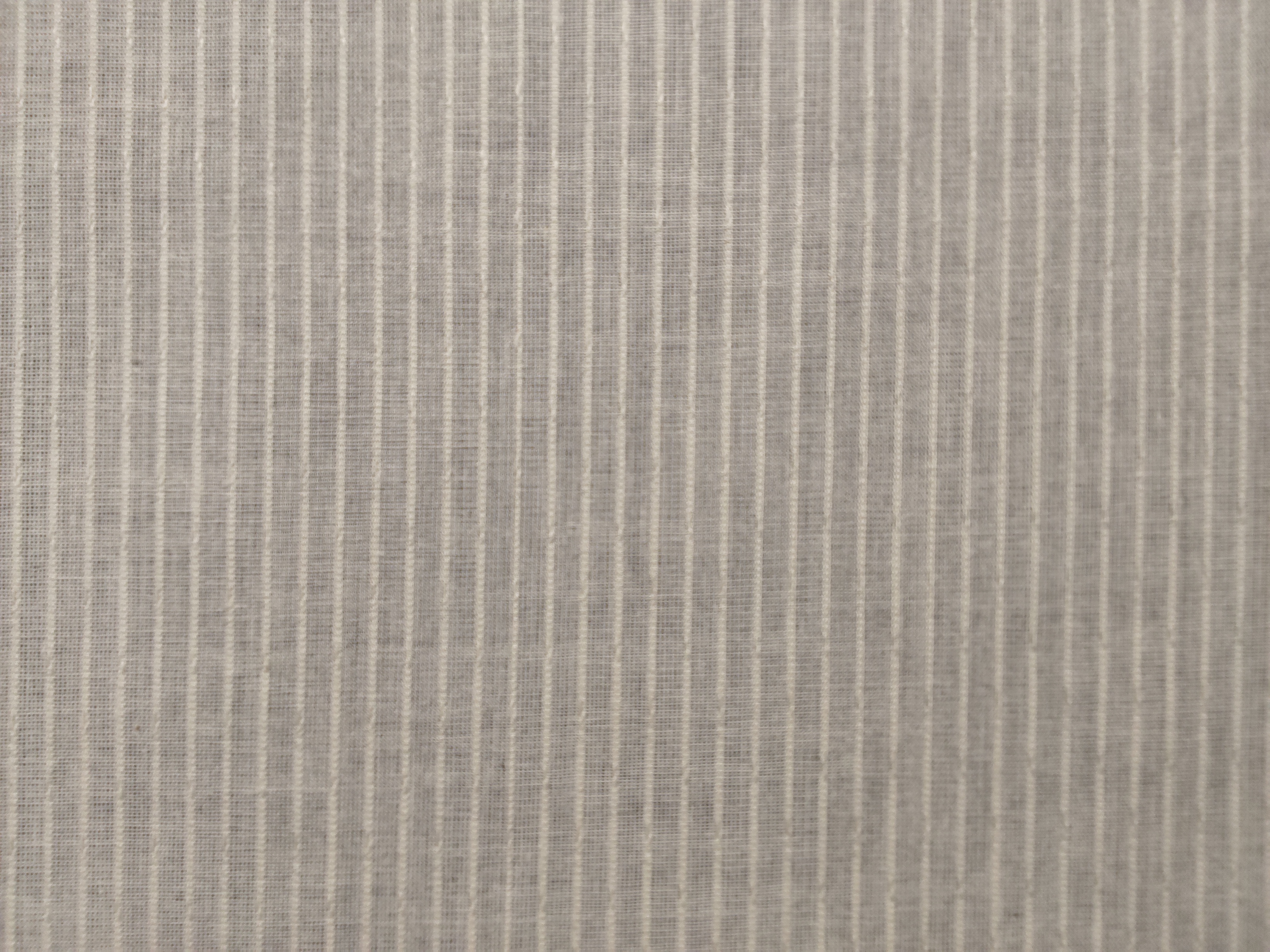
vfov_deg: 53.1
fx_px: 954
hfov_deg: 67.3
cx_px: 635
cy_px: 476
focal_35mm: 26
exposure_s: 1/100
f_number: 2
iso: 80
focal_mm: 2.78
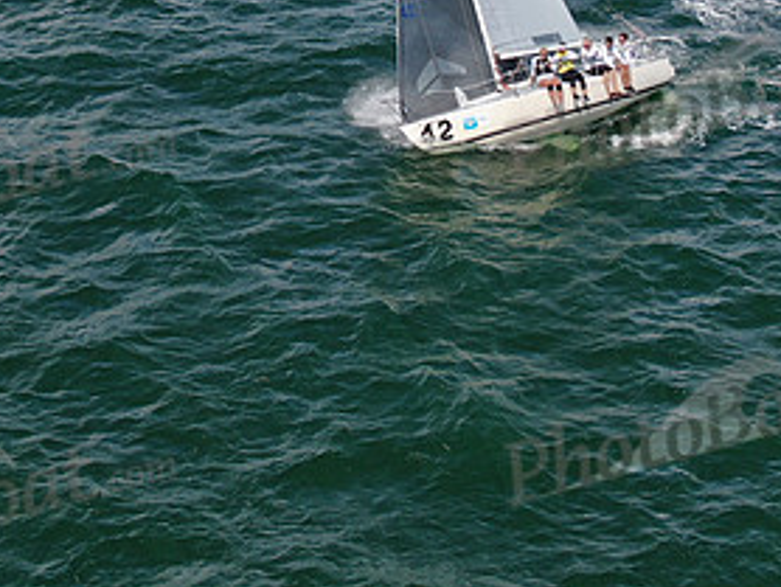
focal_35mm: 100
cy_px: -18
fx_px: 2258
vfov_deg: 14.5
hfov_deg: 19.6
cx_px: 343
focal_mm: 8.6
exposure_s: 1/1000
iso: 100
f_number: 3.8
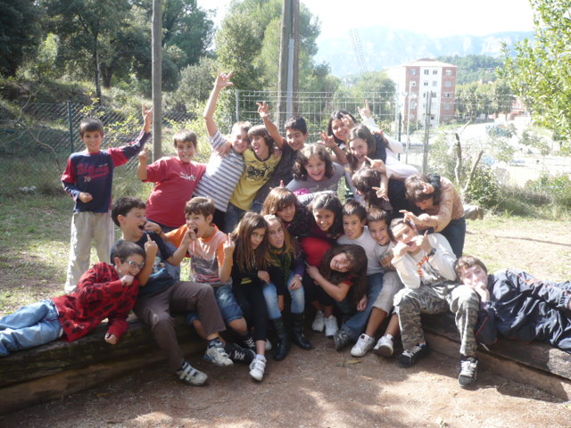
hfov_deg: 52.6
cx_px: 286
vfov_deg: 40.7
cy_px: 214
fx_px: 577
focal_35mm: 35
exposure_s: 1/200
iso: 100
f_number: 2.8
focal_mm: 5.8
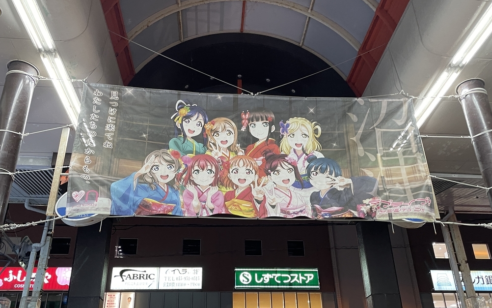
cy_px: 189
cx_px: 253
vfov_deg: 38.1
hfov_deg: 58.1
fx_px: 442
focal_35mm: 33
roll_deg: +0.4
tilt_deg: +26.0
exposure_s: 1/50
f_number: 1.6
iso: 160
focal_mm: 4.2
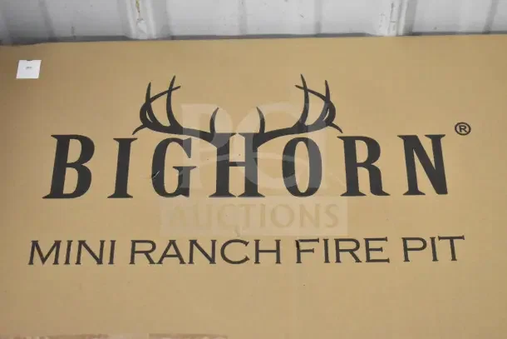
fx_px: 951
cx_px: 254
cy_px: 170
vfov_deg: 20.2
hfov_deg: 29.9
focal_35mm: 68
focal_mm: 45
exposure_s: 1/80
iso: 8000
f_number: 5
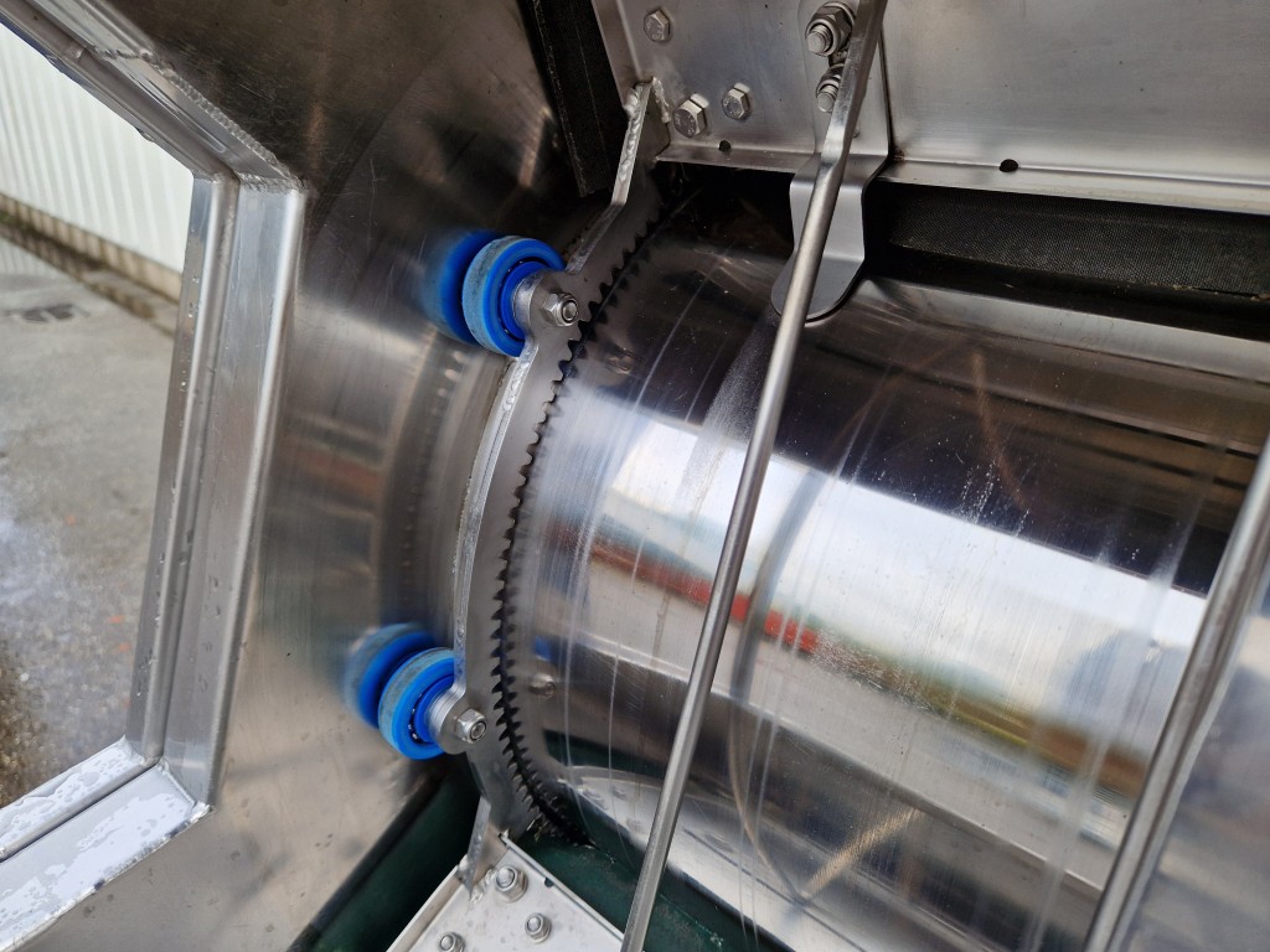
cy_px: 476
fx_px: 844
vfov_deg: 58.9
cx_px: 635
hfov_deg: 73.9
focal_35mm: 23
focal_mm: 5.4
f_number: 1.8
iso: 50
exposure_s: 1/253
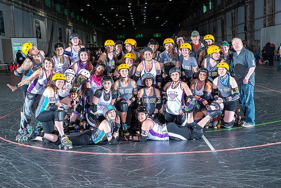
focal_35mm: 48
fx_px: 375
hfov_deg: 41.1
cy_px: 94
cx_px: 140
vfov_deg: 28.1
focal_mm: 48
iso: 800
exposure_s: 1/160
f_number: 7.1
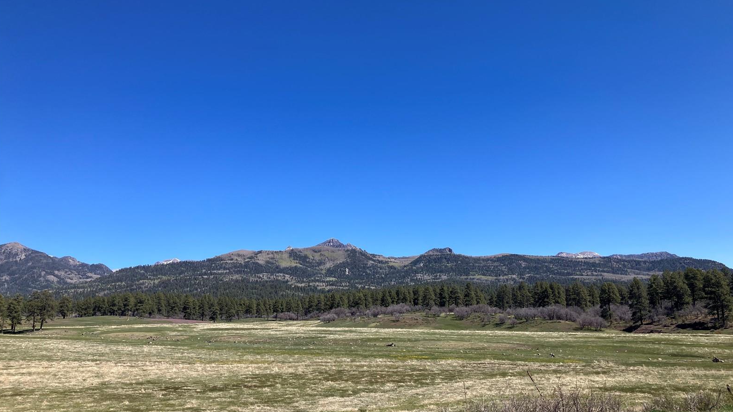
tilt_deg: +9.9
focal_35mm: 31
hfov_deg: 62.6
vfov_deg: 37.8
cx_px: 367
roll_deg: -2.1
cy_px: 204
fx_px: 603
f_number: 1.8
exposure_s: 1/1715
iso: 32
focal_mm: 3.99
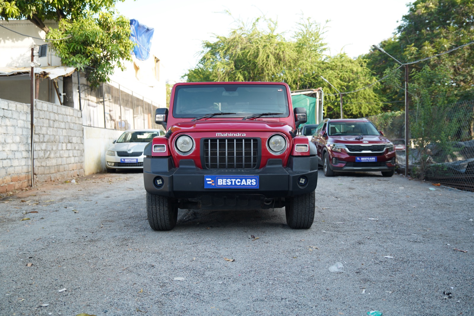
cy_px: 158
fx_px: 461
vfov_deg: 37.8
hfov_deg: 54.4
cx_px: 237
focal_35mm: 35
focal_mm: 35
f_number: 2.8
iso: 160
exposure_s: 1/125
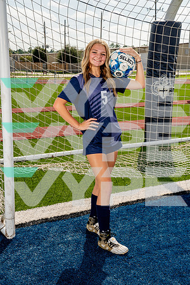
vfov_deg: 38.2
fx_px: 412
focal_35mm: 52
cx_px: 95
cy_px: 142
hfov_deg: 26.0
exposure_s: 1/250
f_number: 8
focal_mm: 52
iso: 100
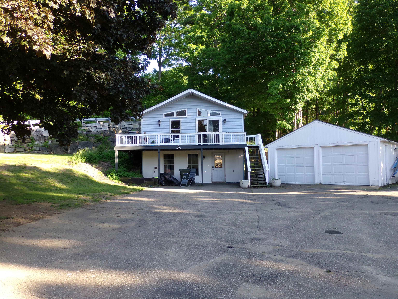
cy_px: 150
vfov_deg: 53.1
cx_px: 199
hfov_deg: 67.3
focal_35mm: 26
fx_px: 299
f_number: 3.2
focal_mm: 4.7
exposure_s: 1/170
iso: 100
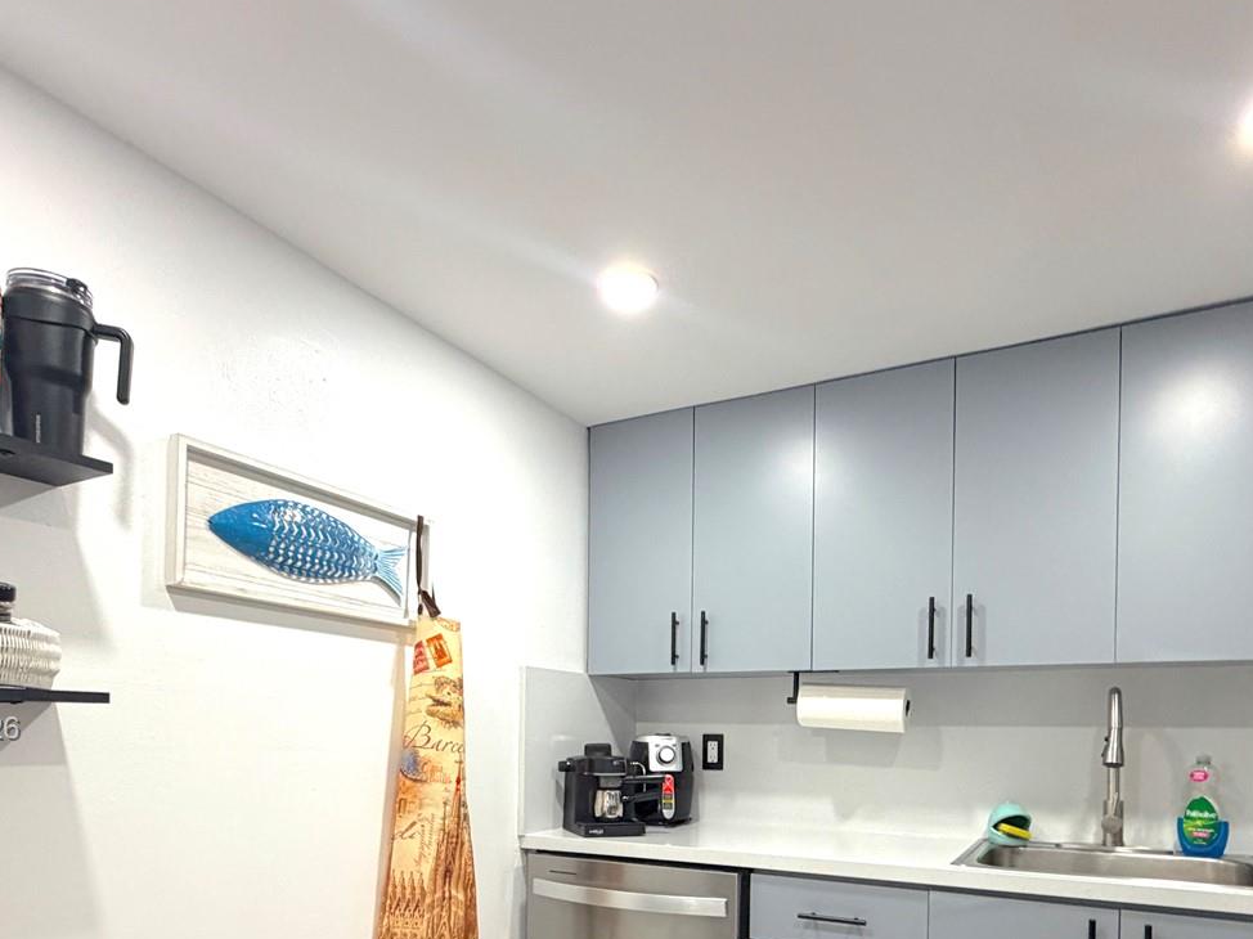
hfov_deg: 73.9
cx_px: 648
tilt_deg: -0.4
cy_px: 731
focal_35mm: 23
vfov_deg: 55.3
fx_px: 832
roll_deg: -2.0
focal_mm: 2.22
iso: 250
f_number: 2.2
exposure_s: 1/120
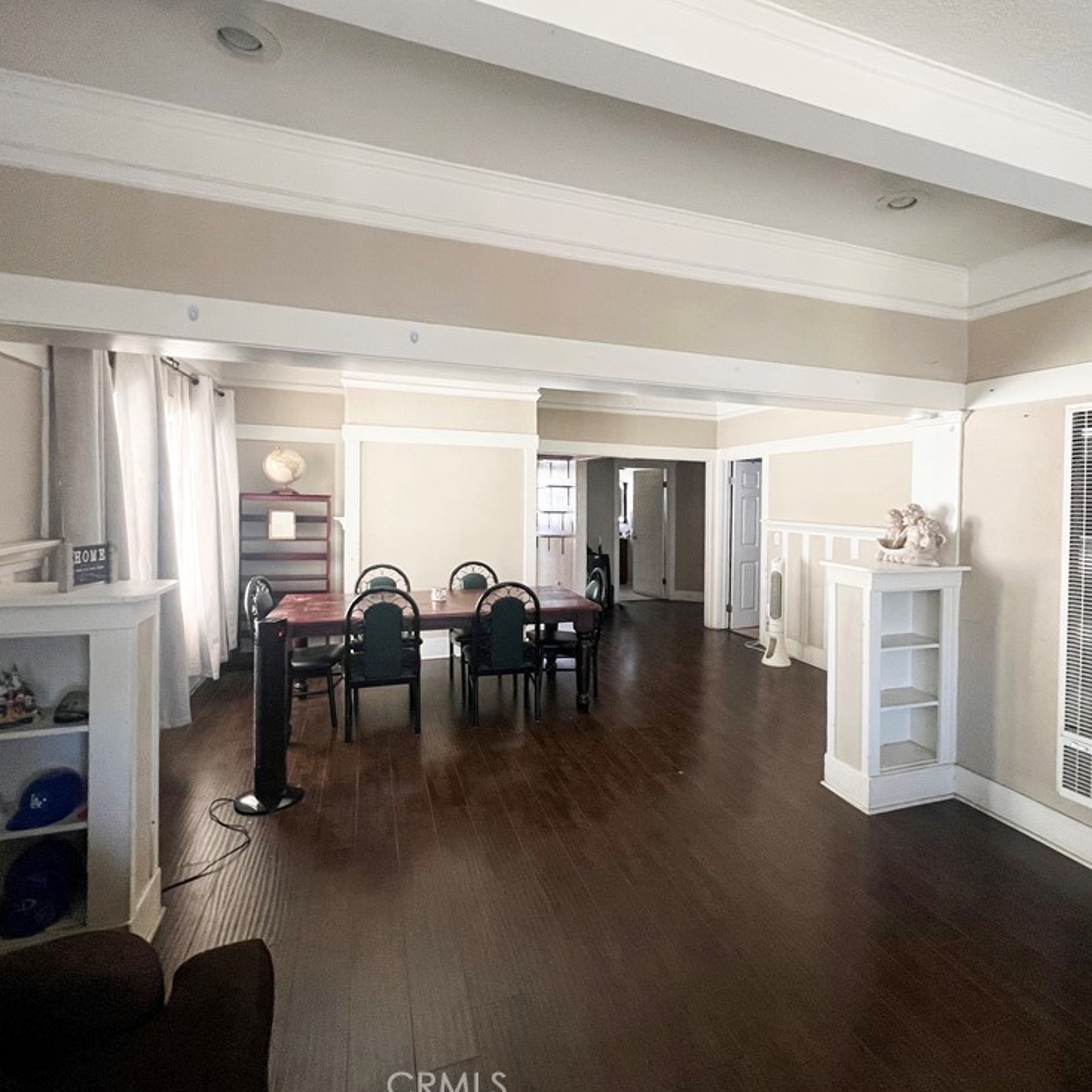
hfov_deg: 87.1
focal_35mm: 16
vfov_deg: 87.4
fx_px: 571
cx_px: 605
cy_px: 536
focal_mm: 1.57
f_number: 1.8
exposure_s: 1/60
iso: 320
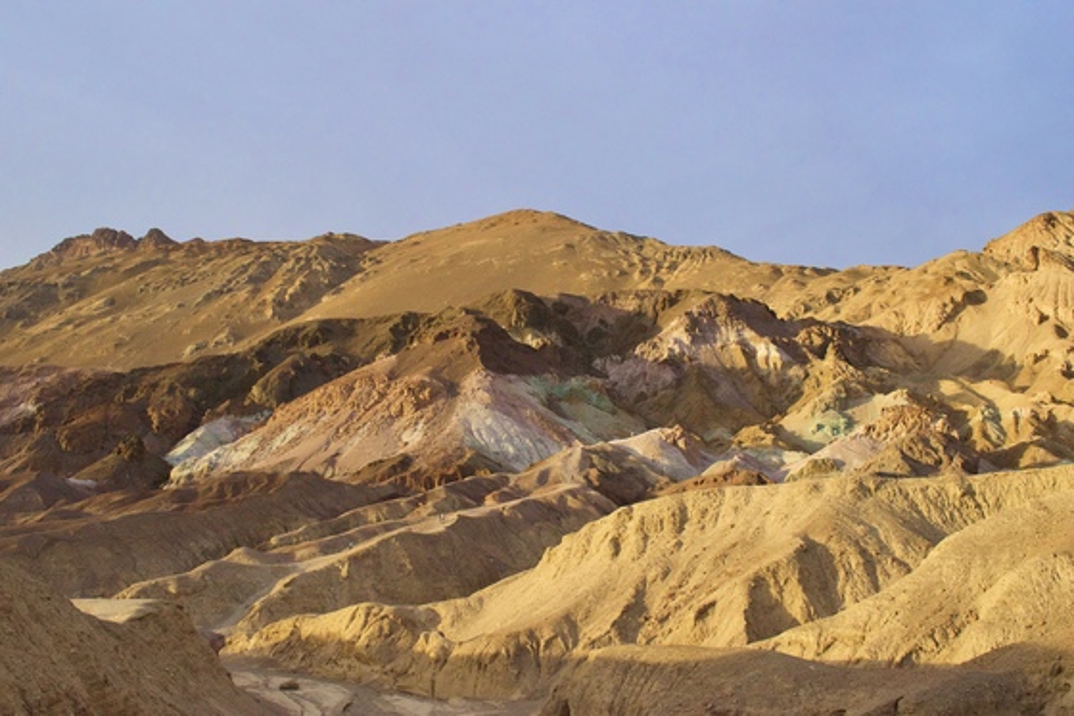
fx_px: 1074
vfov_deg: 36.9
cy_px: 358
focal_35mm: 36
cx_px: 537
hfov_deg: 53.1
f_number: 11
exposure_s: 1/500
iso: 3200
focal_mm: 24
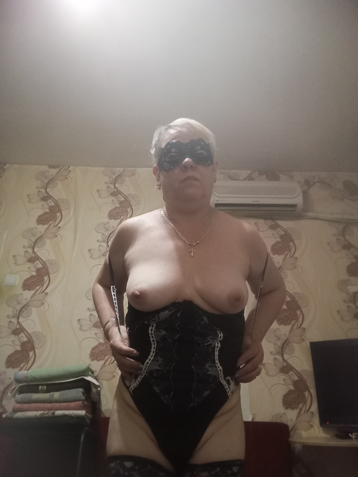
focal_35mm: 26
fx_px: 359
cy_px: 238
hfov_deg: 53.1
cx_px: 179
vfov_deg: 67.3
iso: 555
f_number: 2.05
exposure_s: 1/25
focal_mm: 2.79
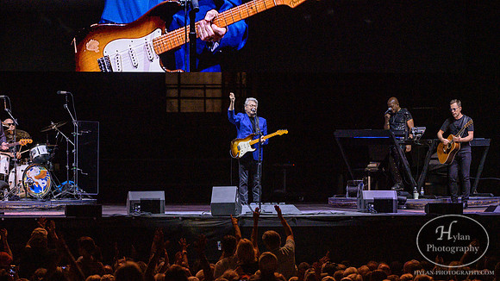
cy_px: 163
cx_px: 251
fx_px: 2813
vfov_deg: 5.7
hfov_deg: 10.2
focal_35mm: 212
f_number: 5.6
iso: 4000
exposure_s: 1/500
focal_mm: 200
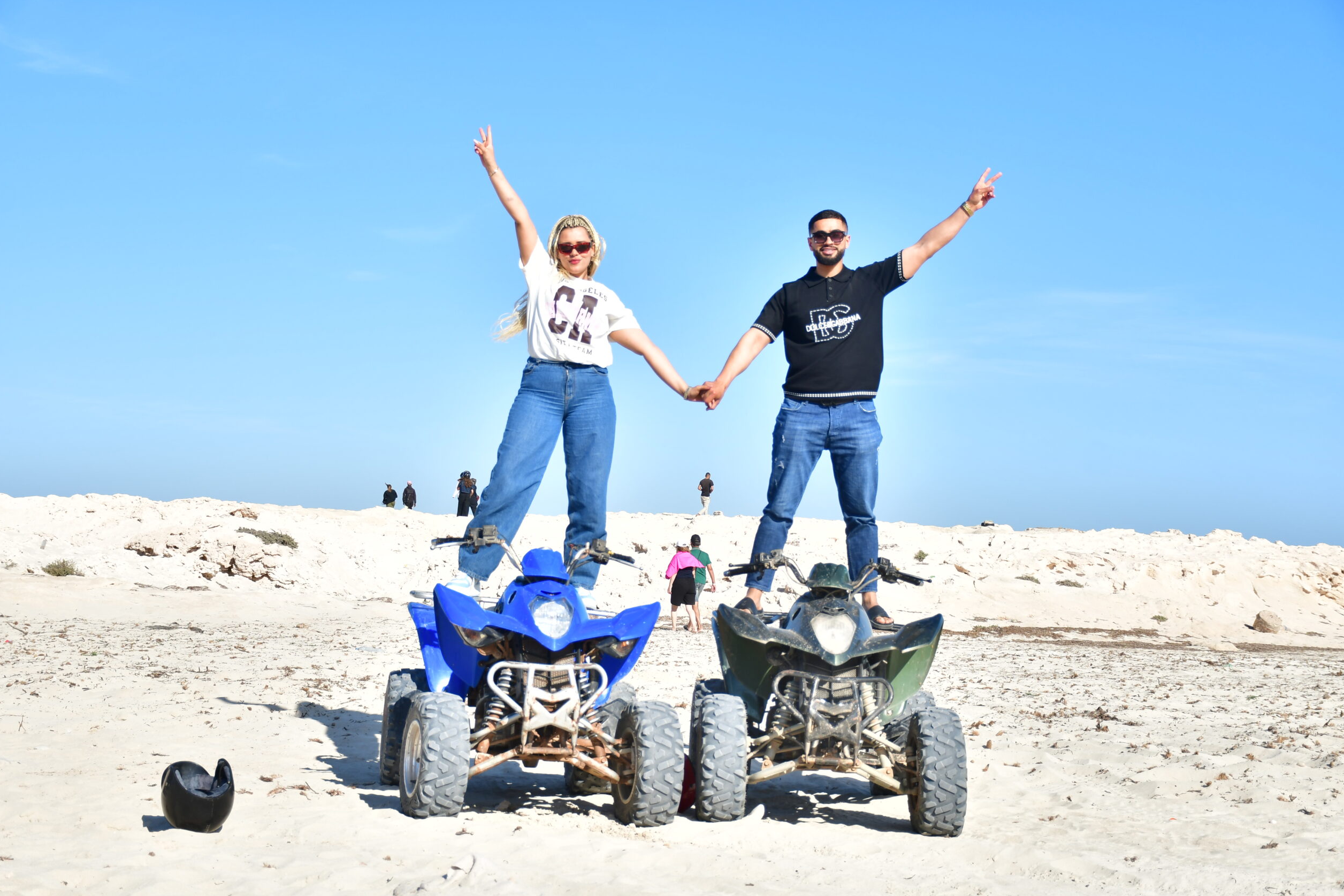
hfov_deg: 37.5
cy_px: 450
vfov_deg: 25.5
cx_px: 673
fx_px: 1979
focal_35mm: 53
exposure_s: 1/800
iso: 100
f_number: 4.2
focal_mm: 35
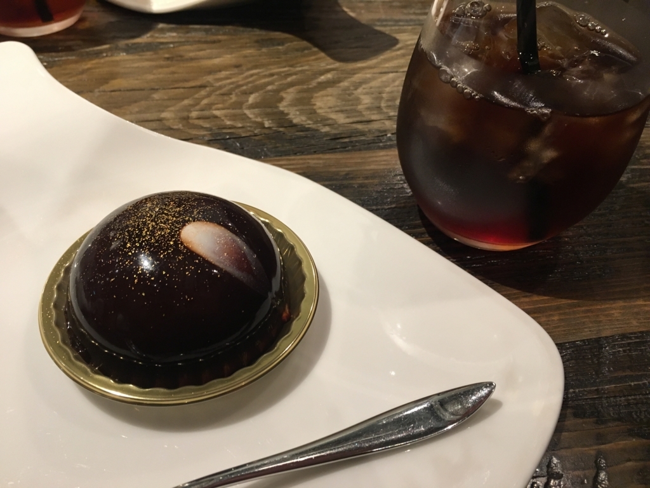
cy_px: 244
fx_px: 545
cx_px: 325
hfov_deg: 61.7
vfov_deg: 48.2
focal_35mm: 29
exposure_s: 1/30
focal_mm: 4.15
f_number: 2.2
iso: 125
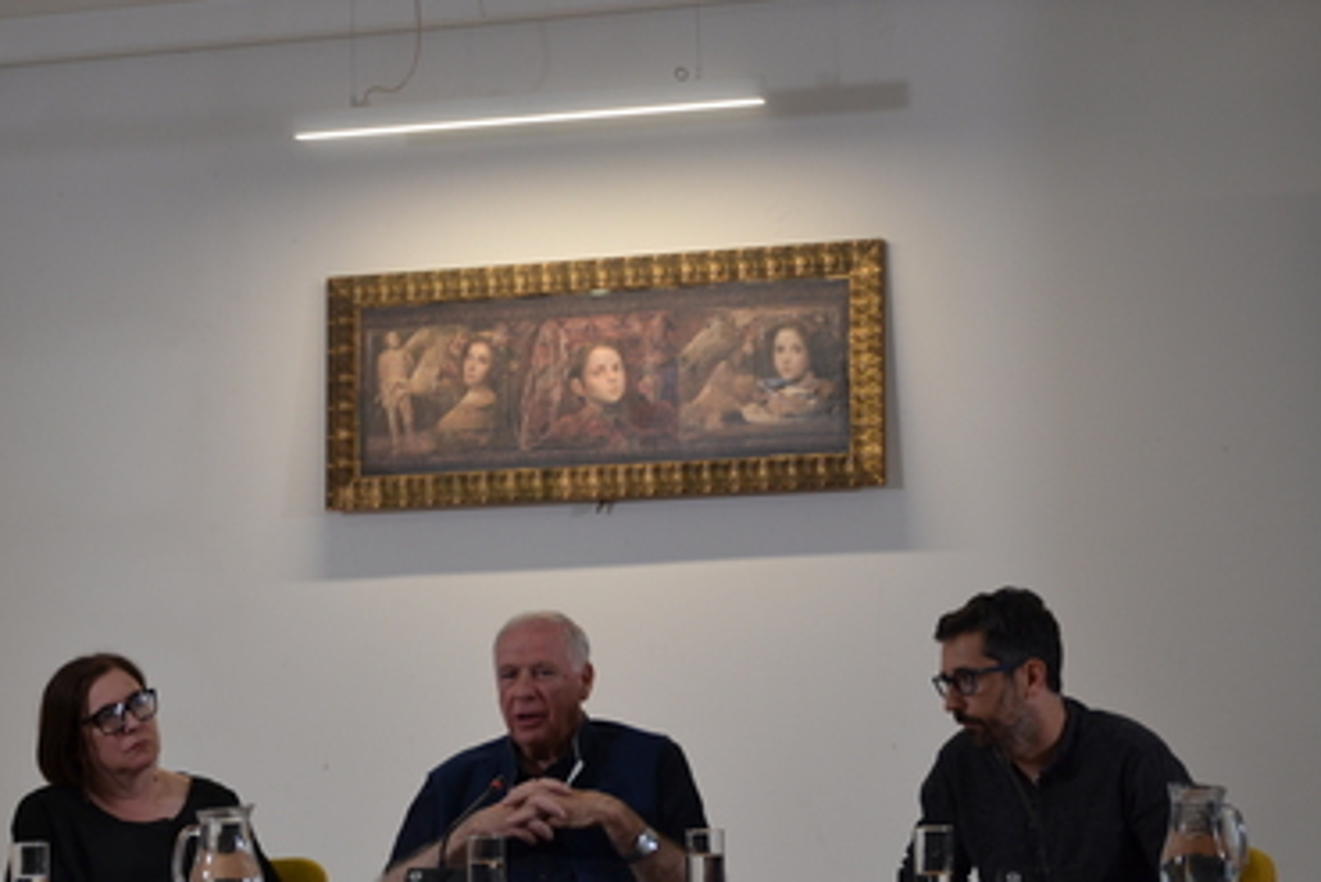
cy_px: 586
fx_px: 3964
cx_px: 477
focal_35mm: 108
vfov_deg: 12.7
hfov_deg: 18.9
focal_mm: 48
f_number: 4.8
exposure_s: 1/25
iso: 400
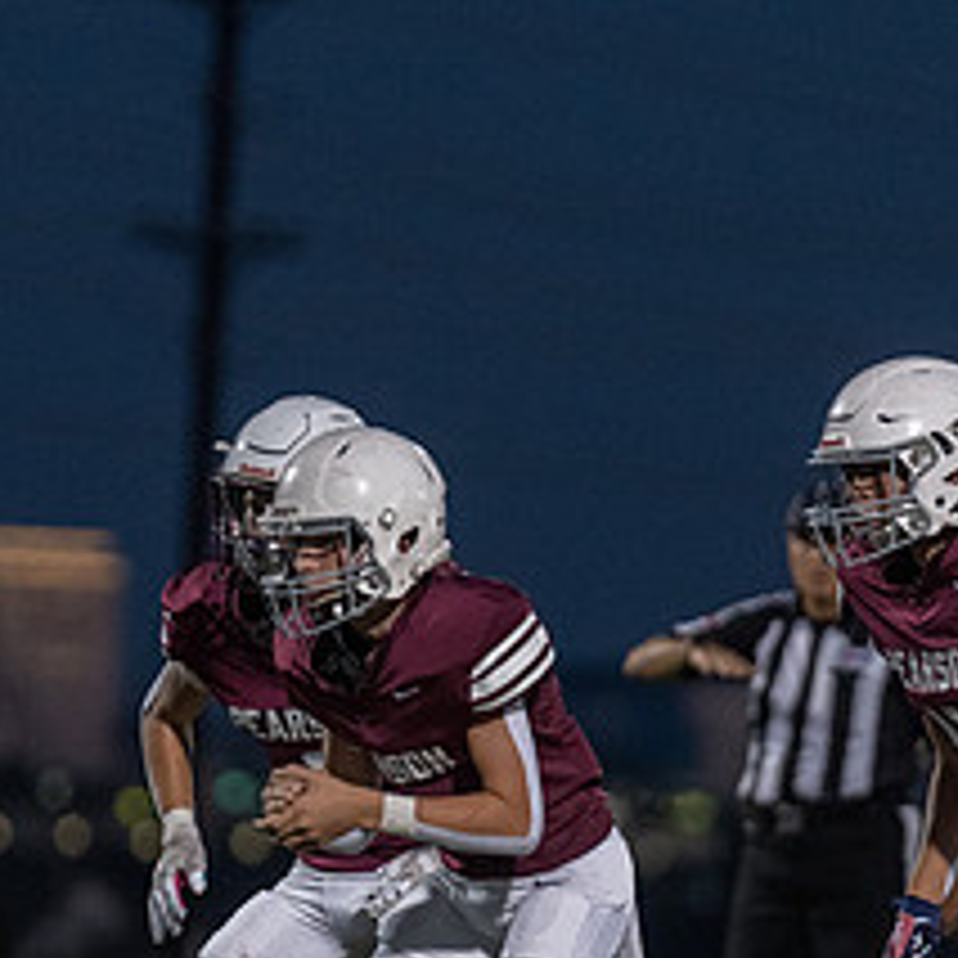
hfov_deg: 3.2
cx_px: 399
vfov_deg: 3.2
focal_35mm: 551
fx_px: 17252
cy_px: 845
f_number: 2.8
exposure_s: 1/1000
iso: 4000
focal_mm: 200
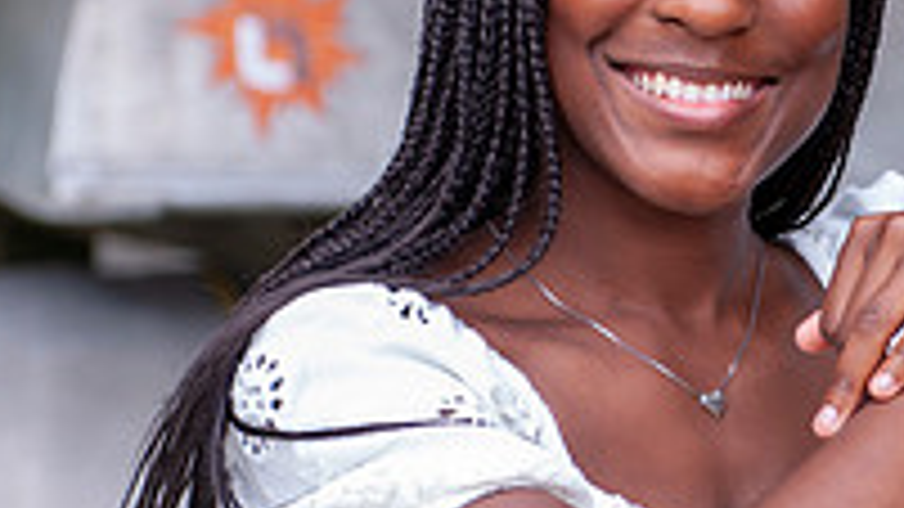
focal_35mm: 212
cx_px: 702
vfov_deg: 5.7
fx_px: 5081
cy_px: 202
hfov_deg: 10.1
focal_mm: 70
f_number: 3.5
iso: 100
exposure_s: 1/160
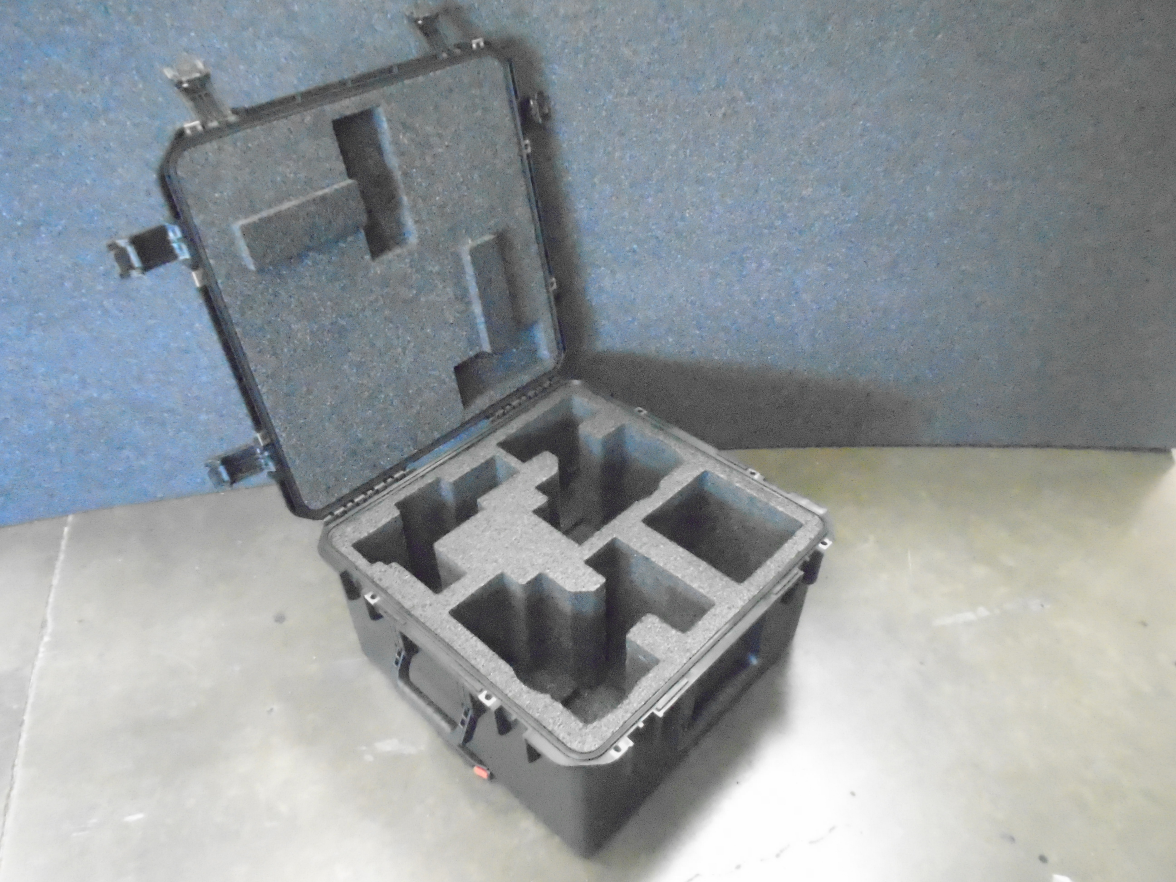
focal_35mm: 26
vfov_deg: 53.1
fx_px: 883
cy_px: 441
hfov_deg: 67.3
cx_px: 588
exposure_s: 1/60
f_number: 3.2
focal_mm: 4.6
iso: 3200
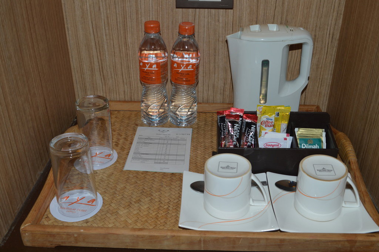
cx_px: 190
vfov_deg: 35.4
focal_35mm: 38
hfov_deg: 51.3
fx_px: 394
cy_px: 126
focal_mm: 25
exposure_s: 1/60
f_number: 8
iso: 100
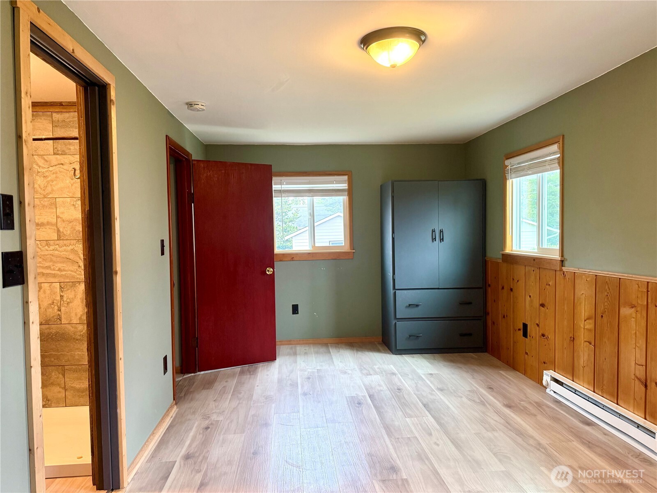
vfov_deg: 56.8
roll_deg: +1.2
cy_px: 246
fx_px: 456
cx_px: 328
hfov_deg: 71.6
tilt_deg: -2.1
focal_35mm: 24
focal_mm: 6.76
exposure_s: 1/120
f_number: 1.78
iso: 250
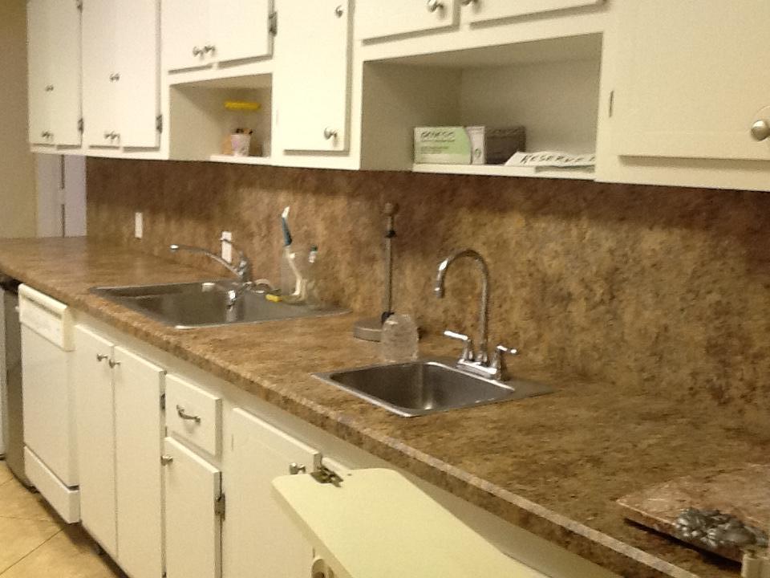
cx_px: 385
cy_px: 289
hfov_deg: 42.9
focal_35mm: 44
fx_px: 979
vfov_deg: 32.9
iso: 100
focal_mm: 2.03
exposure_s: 1/30
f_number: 2.4
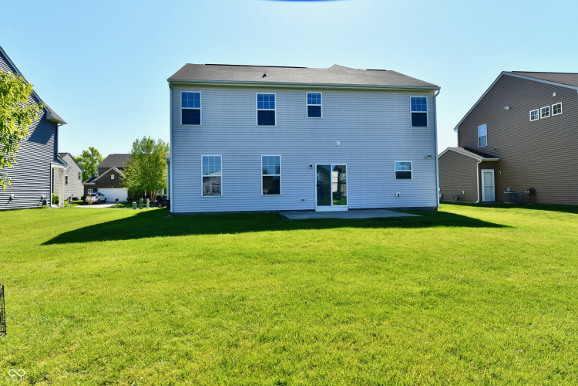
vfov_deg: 59.5
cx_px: 289
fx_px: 337
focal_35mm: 21
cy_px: 193
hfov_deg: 81.2
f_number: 11
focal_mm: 21
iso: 640
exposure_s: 1/500
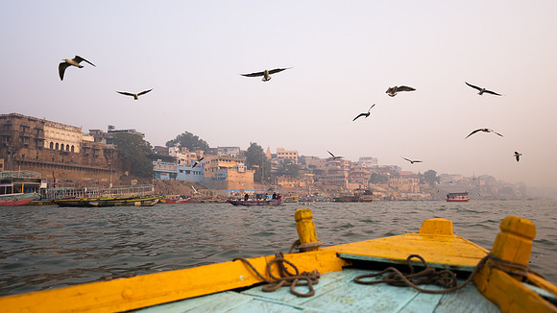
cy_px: 172
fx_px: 371
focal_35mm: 25
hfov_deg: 73.8
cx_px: 278
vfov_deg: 45.7
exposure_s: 1/1600
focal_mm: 24
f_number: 2.8
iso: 500
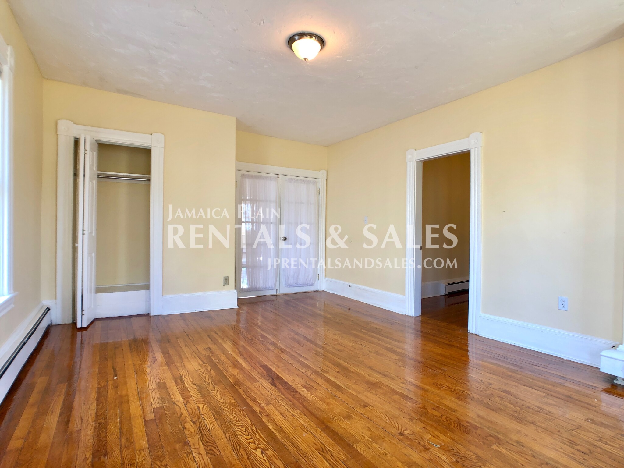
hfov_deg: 63.4
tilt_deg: +0.4
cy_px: 234
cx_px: 312
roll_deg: -0.3
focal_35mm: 28
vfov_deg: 49.7
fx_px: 505
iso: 25
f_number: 1.8
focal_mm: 3.99
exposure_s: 1/30
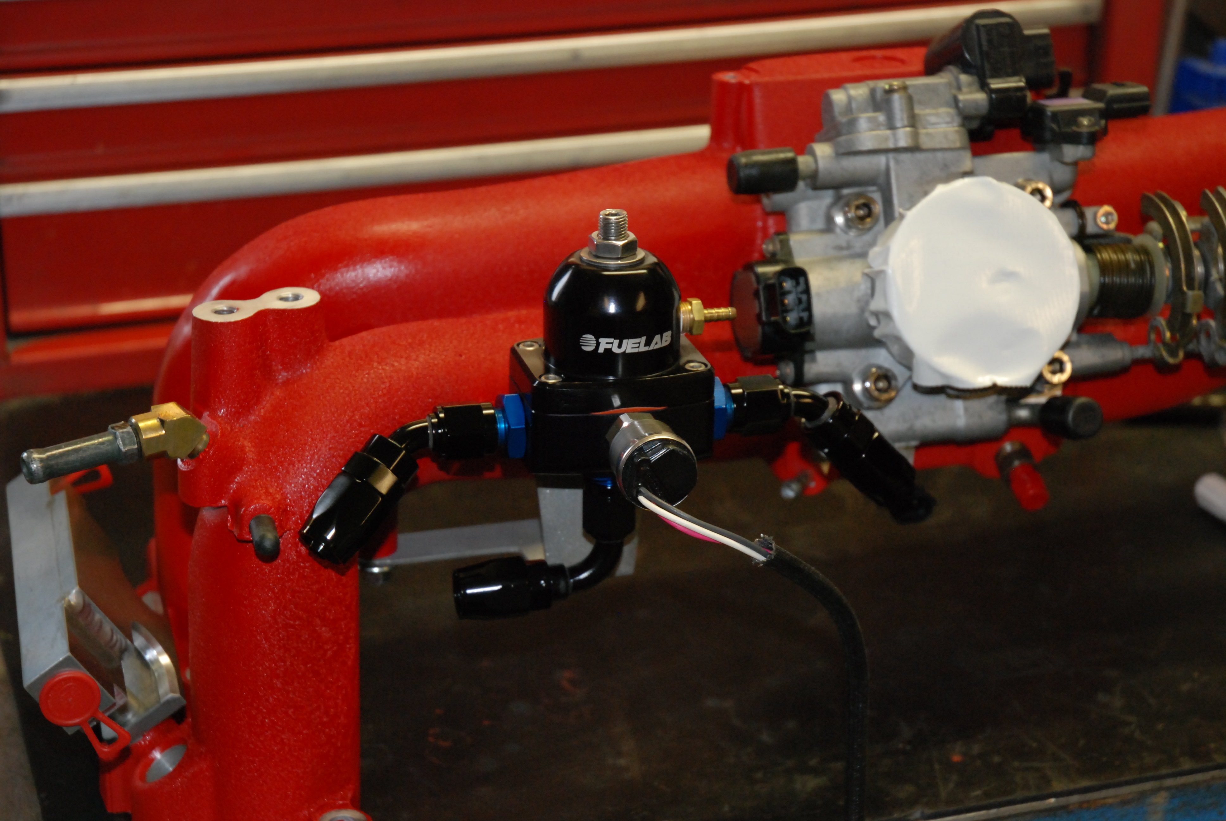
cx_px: 613
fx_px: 2557
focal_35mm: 75
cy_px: 410
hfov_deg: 27.0
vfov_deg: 18.2
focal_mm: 50
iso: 800
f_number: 5
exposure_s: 1/60
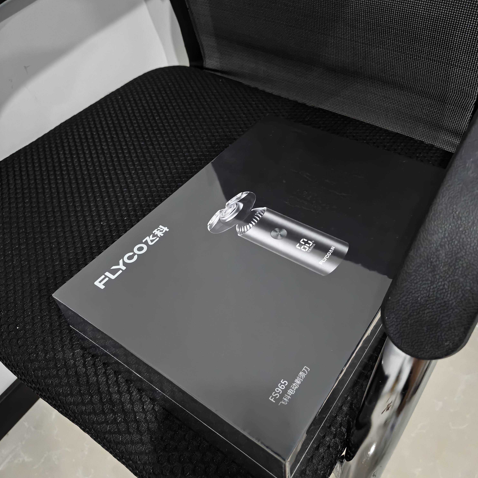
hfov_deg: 57.3
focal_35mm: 28
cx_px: 242
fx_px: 437
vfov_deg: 57.3
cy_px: 241
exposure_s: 1/33.3
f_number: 1.88
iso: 1452
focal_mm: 5.56
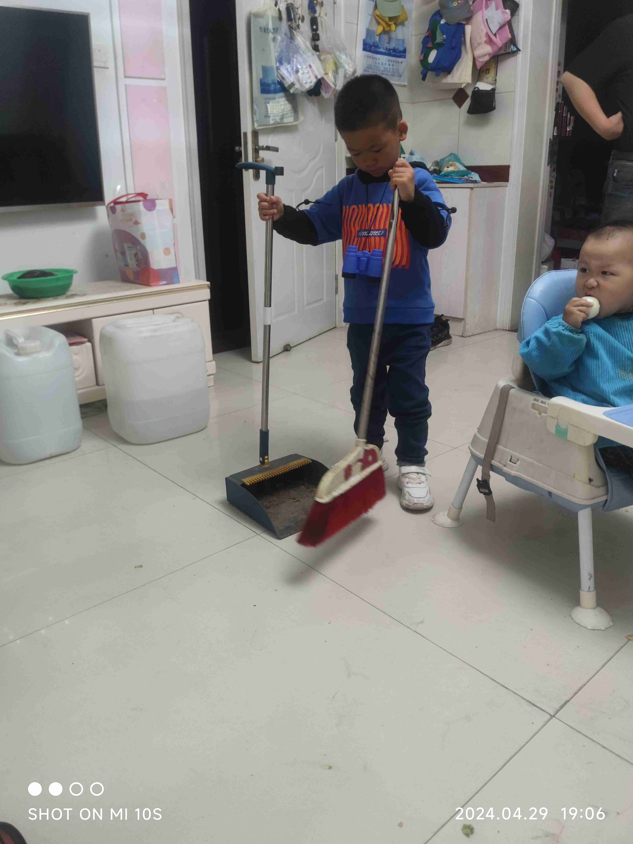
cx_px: 316
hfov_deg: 56.8
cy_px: 422
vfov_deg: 71.6
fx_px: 585
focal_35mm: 24
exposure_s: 1/100
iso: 518
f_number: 1.69
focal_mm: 6.72
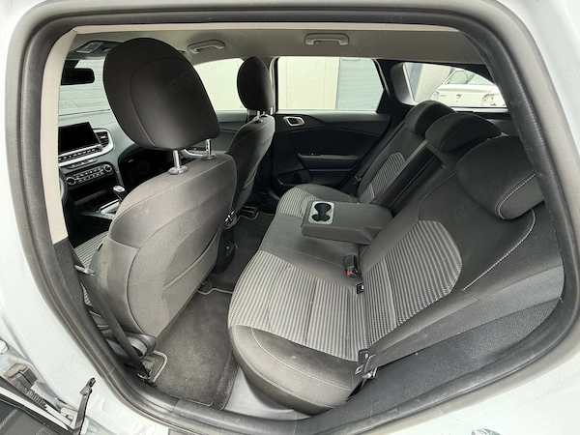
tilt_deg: -31.7
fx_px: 235
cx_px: 290
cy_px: 218
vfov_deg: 85.7
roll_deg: +1.4
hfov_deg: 102.1
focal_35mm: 14
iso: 160
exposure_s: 1/121
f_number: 2.2
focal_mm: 2.22
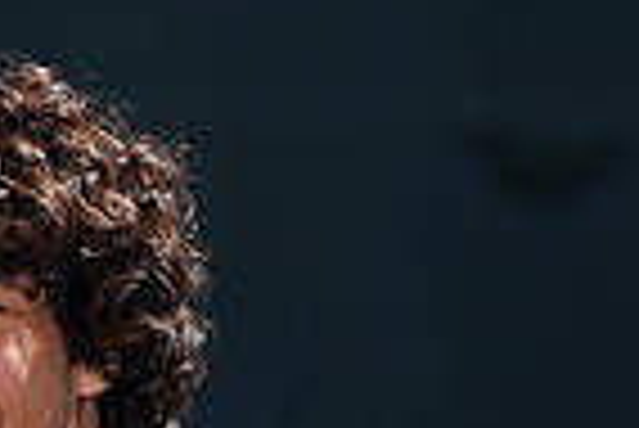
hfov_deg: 1.4
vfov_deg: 1.0
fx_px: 25763
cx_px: -536
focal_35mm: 1450
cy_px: 741
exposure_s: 1/250
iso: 100
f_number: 9
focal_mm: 355
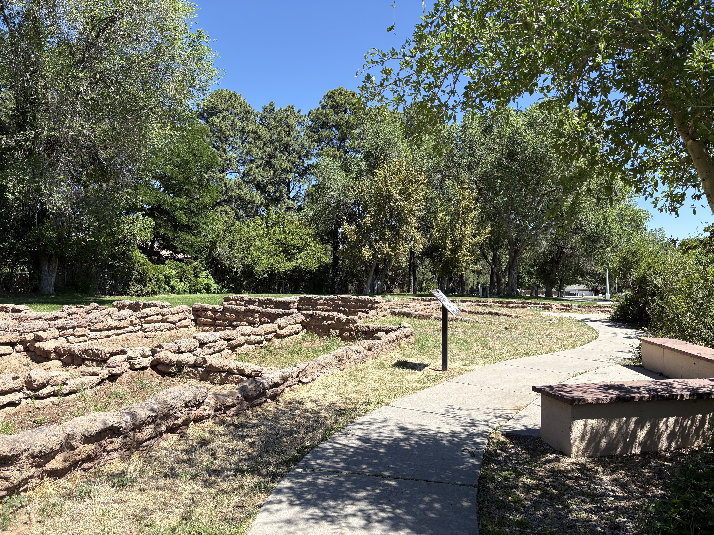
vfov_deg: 53.1
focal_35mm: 26
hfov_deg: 67.3
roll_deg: +0.0
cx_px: 357
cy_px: 268
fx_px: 536
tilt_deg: +1.2
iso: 50
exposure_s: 1/1953
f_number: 1.6
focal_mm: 5.96
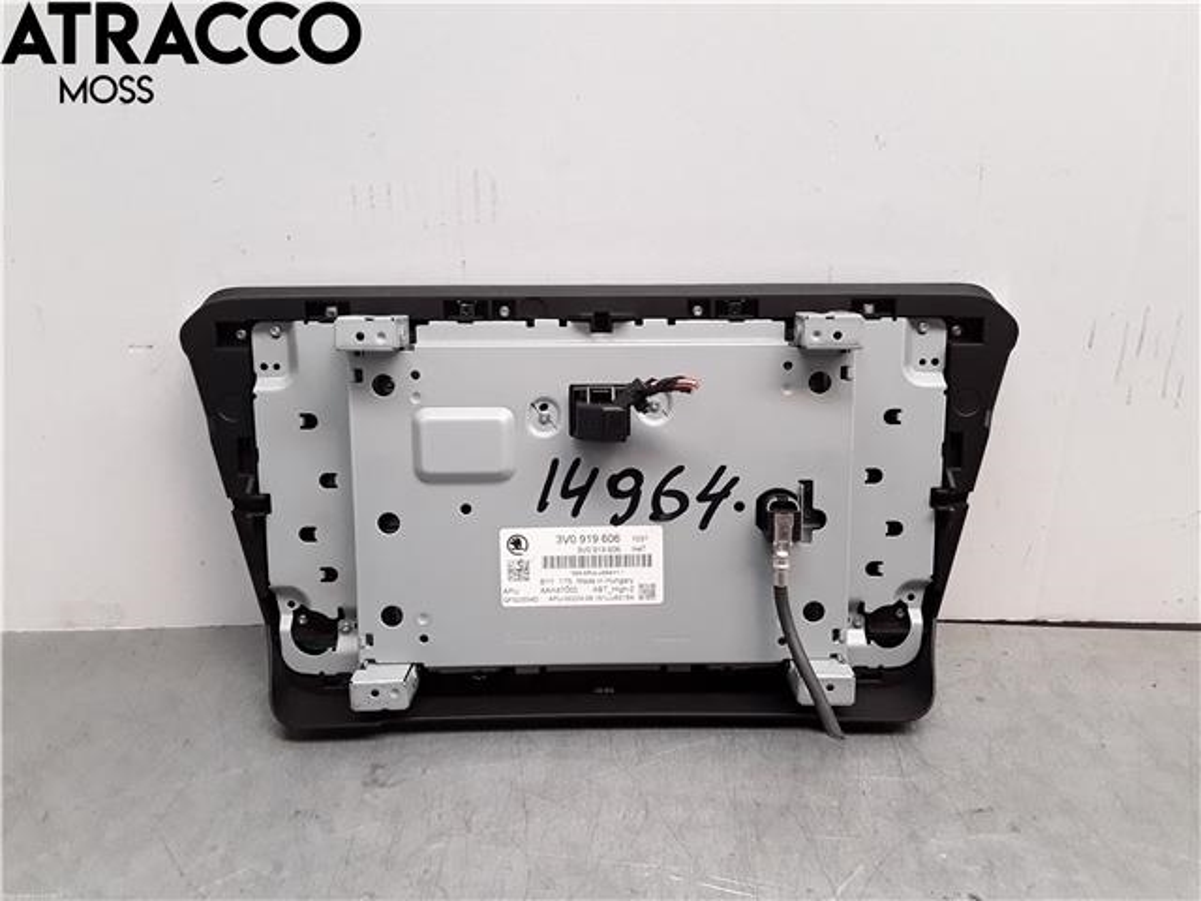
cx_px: 600
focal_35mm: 28
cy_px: 450
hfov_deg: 63.4
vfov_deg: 49.7
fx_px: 971
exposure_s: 1/100
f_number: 1.9
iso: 100
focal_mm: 2.91
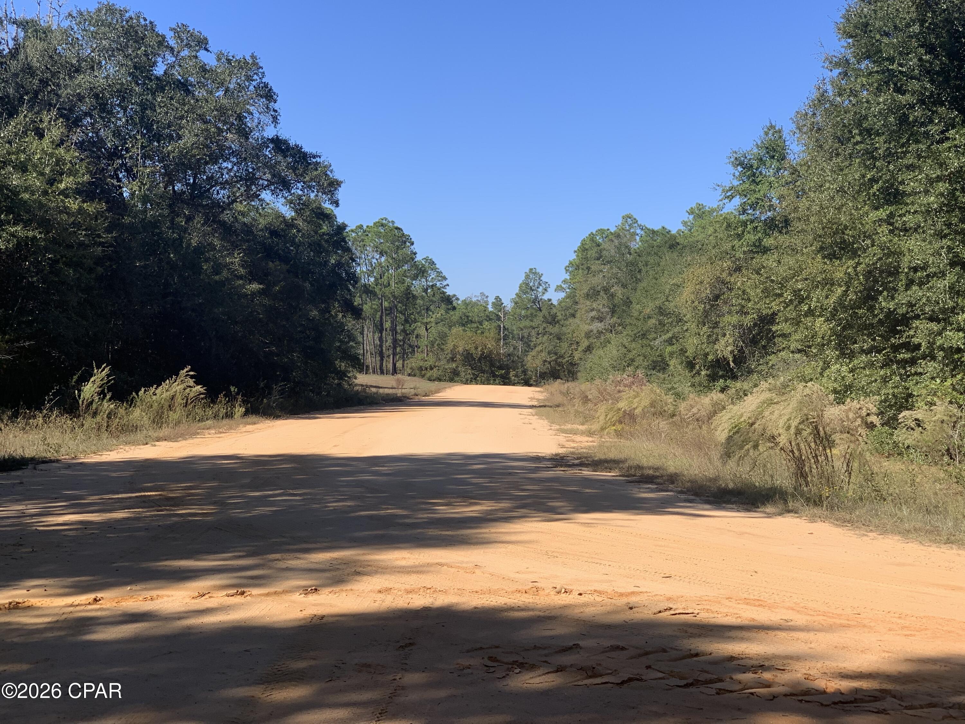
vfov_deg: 28.0
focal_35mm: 52
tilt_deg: -0.2
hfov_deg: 36.8
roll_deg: -2.5
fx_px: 1450
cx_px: 482
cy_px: 362
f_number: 2.4
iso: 16
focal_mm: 6
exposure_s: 1/905
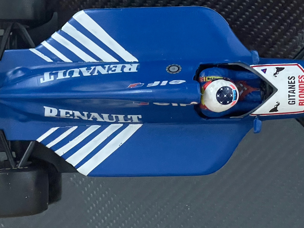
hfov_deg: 18.8
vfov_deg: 14.2
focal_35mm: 104
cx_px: 200
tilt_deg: -87.2
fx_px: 913
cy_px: 99
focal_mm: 6
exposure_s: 1/25
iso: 1000
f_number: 2
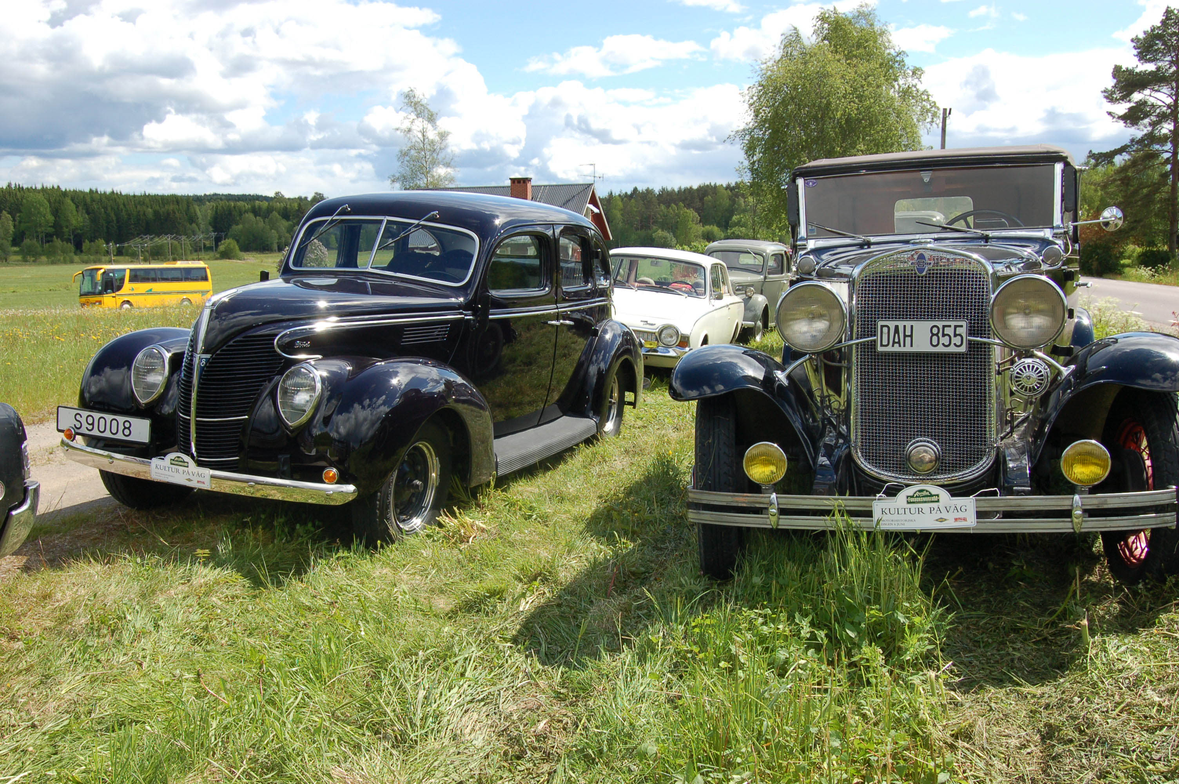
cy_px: 392
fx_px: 1129
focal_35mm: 34
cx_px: 590
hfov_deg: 55.1
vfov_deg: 38.3
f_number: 8
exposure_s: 1/250
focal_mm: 23
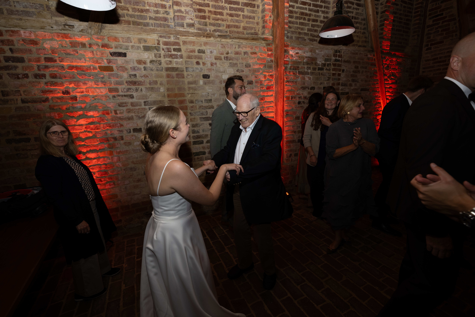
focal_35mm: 16
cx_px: 238
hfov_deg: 96.7
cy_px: 158
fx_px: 211
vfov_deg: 73.7
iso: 1000
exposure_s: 1/40
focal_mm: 16
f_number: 5
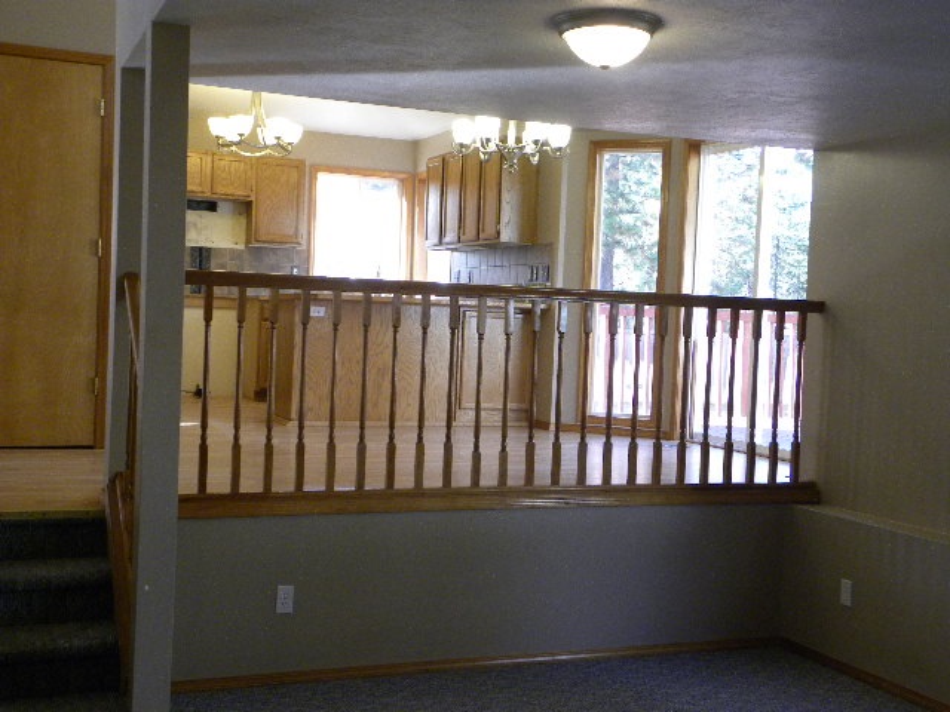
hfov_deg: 41.2
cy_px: 356
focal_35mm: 46
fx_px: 1262
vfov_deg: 31.5
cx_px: 475
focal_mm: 8.2
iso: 232
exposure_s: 1/60.8
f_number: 3.2
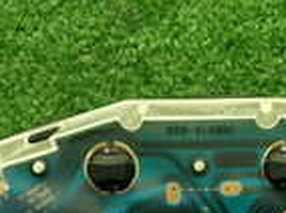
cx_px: 216
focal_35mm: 127
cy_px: 289
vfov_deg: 11.3
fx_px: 1048
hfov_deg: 15.5
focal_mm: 5.4
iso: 200
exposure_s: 1/40
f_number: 2.3
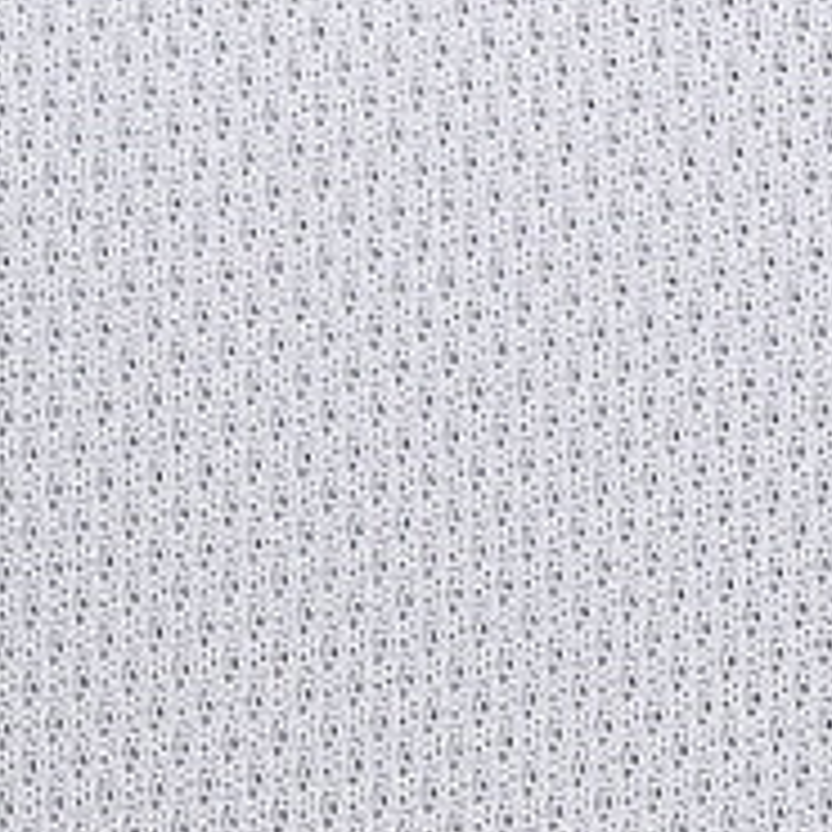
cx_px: 193
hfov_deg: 4.7
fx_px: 10143
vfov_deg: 4.7
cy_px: 549
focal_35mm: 373
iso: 160
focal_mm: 50
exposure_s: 1/80
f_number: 7.1
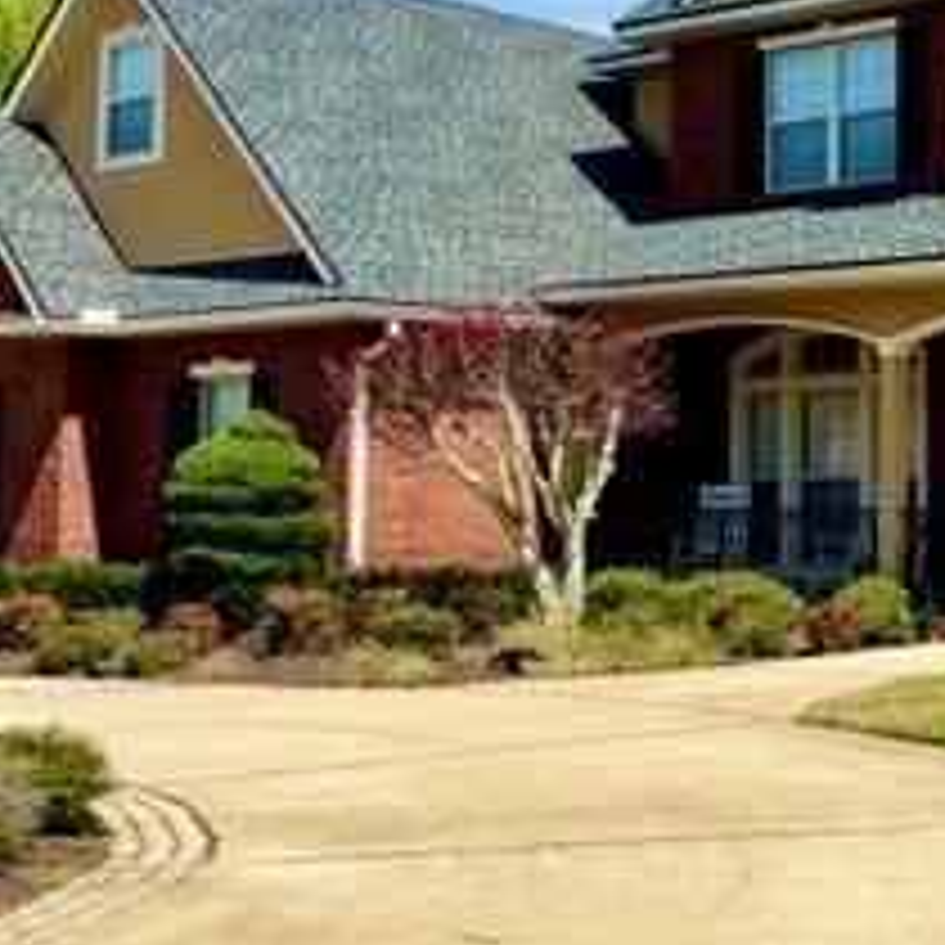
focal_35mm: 70
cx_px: 1004
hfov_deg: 23.3
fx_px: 2162
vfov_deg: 24.4
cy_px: 266
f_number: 1.6
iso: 50
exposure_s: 1/3413
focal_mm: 5.1
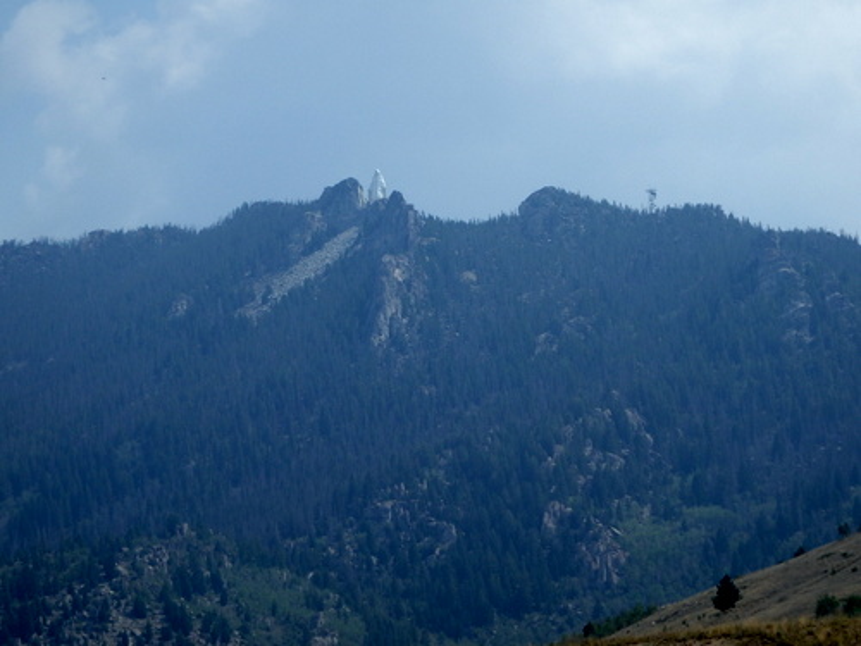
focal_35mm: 140
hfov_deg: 14.1
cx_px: 430
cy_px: 323
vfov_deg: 10.6
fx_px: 3482
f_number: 5.9
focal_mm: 25
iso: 125
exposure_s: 1/640
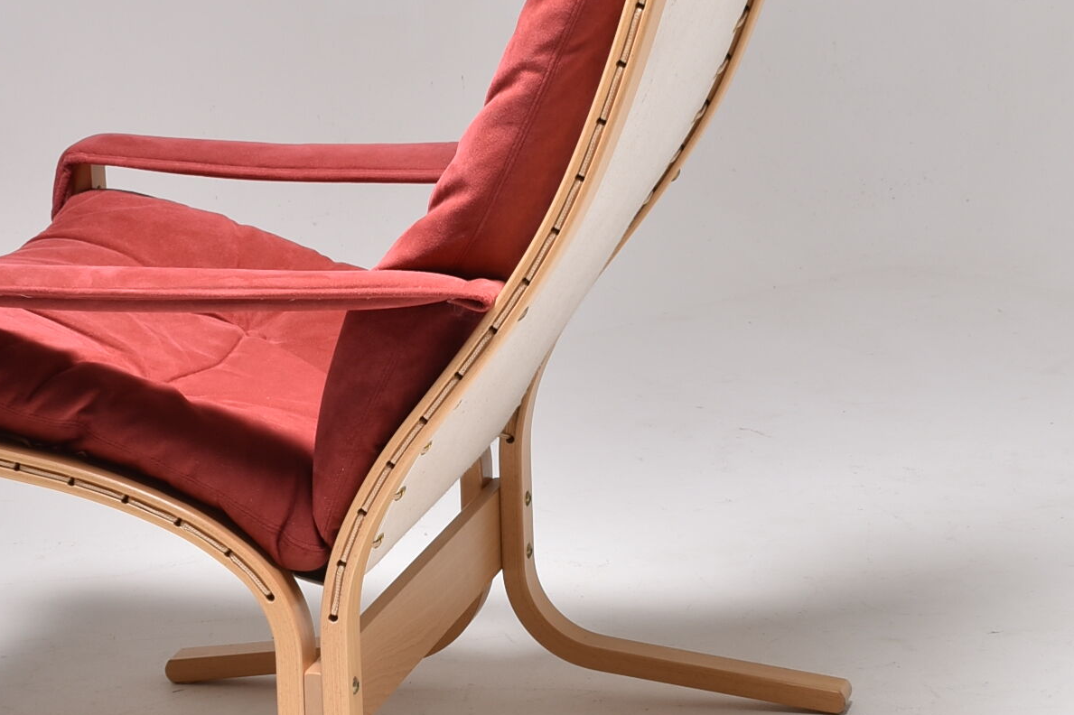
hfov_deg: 15.5
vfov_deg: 10.3
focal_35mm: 132
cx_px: 418
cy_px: 503
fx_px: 3944
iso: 100
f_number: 11
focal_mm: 35
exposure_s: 1/160
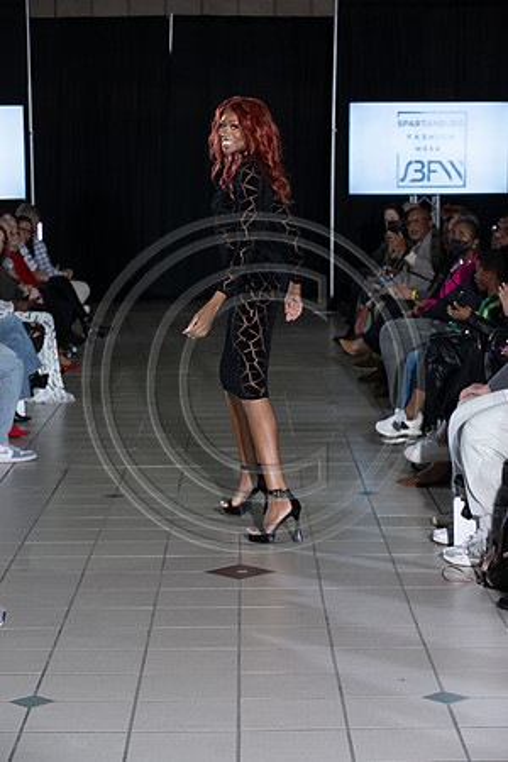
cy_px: 381
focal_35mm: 92
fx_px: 1947
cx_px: 254
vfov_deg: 22.1
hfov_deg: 14.9
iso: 1250
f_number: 5.6
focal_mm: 92
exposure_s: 1/160
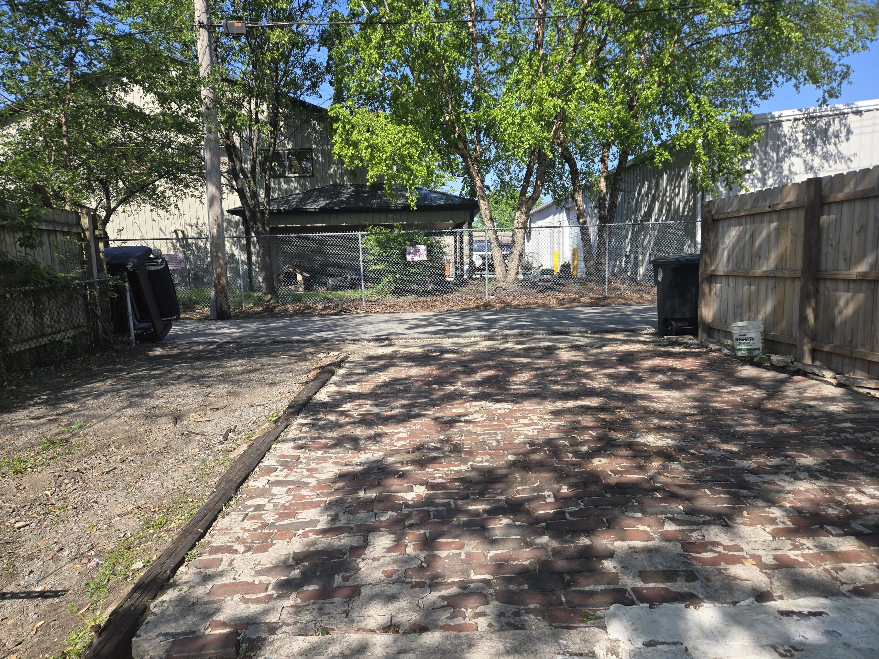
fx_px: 584
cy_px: 330
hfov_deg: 73.9
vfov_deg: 58.9
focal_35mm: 23
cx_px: 440
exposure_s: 1/992
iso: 25
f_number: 1.8
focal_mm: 5.4
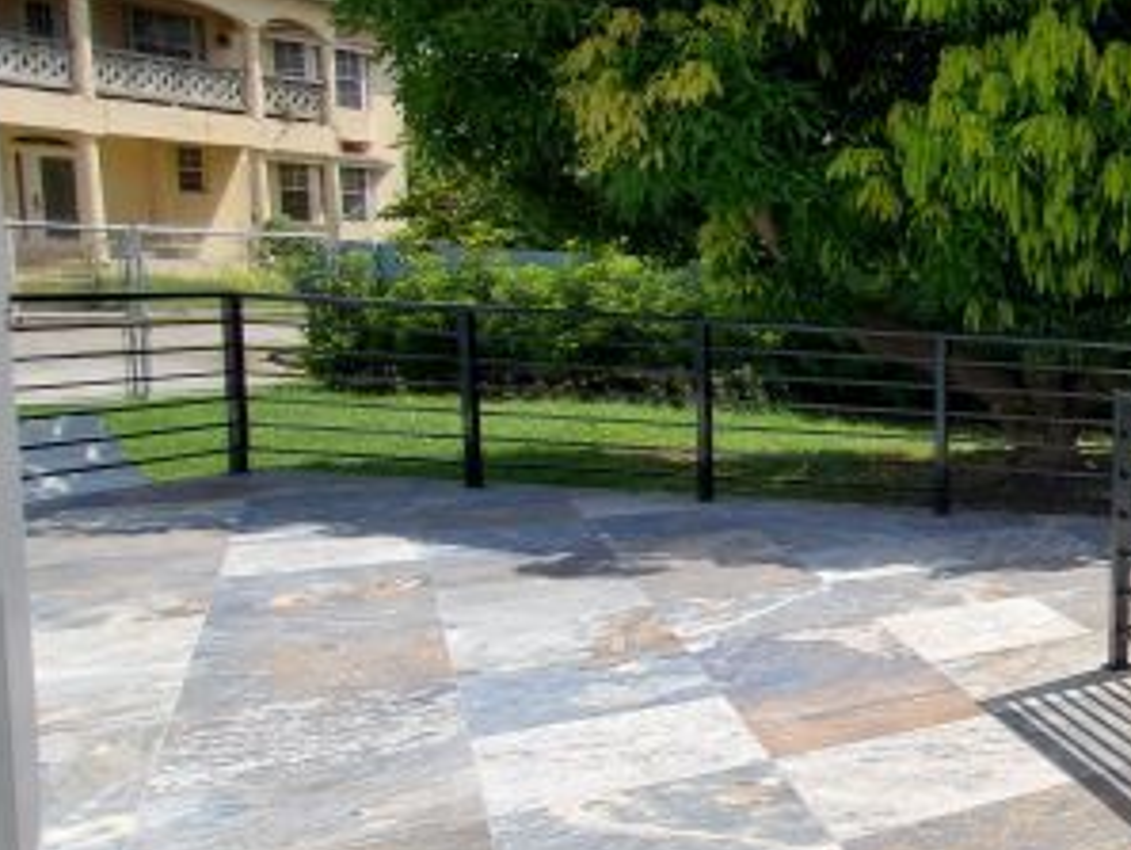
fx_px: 1144
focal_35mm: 35
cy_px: 400
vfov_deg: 40.7
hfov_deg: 35.0
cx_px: 1493
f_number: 2.2
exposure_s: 1/1218
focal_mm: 1.8
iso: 50
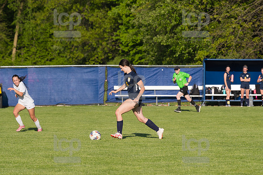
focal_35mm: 247
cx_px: 132
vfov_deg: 5.6
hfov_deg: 8.3
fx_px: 1803
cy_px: 88
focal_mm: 165
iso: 250
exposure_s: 1/1600
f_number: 5.6
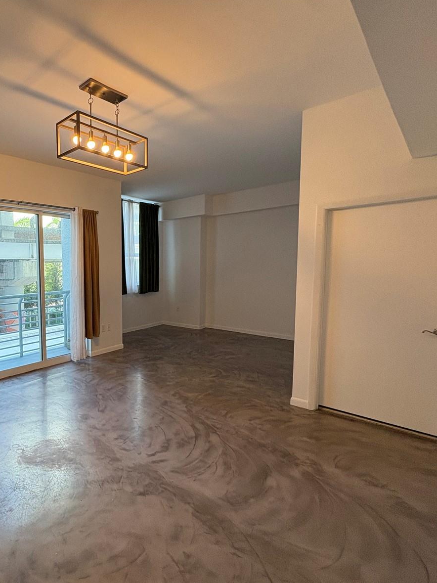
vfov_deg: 84.7
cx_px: 76
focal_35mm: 19
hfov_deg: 61.8
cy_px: 294
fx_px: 320
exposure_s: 1/99
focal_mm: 2.22
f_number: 2.2
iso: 125
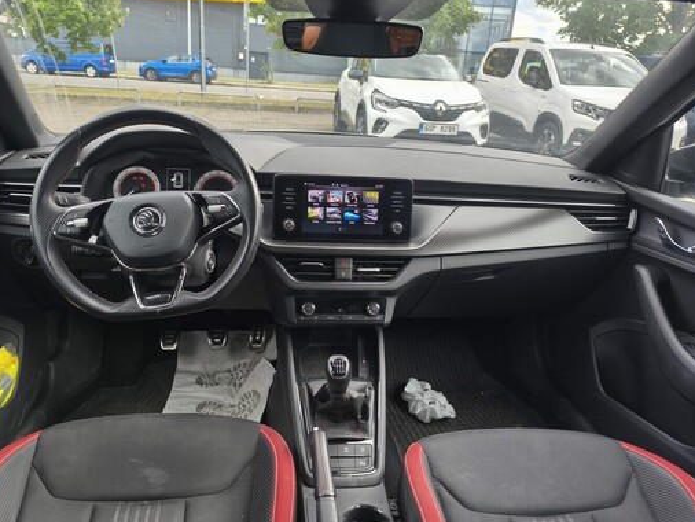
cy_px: 256
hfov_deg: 69.3
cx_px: 323
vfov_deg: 54.9
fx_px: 502
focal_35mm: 25
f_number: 1.65
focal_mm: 6.14
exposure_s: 1/99.9
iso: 320
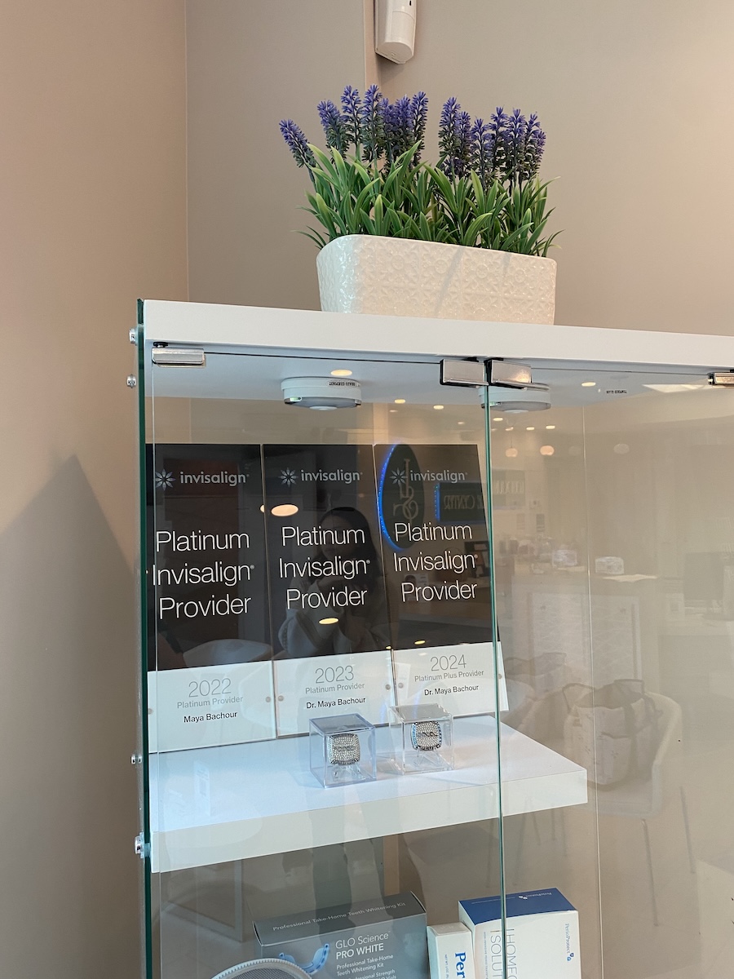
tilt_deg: +2.4
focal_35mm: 26
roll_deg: +0.7
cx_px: 367
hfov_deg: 53.1
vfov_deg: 67.3
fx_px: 735
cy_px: 490
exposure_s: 1/60
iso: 80
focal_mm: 4.25
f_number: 1.8
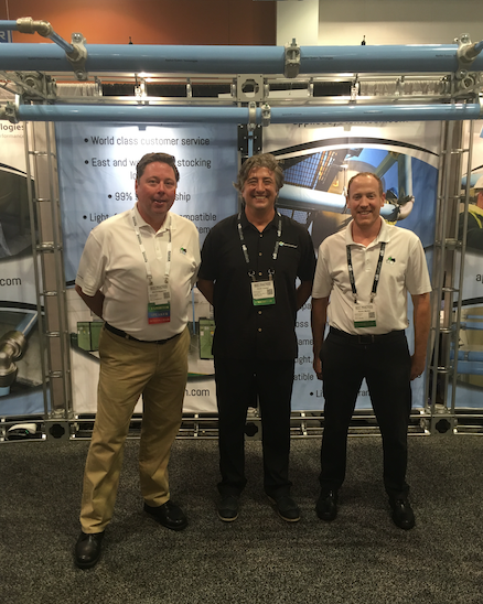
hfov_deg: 47.1
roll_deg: +0.3
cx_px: 242
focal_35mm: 31
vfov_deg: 57.2
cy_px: 305
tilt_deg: -11.0
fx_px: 554
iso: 80
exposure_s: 1/30
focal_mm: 4.15
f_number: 2.2
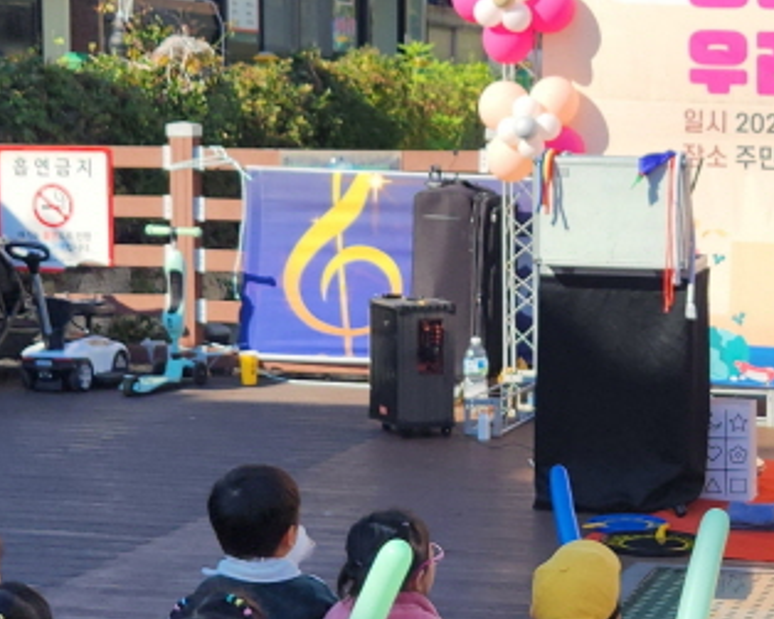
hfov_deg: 20.1
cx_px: 510
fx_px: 2176
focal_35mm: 95
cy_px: 376
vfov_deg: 16.2
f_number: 1.8
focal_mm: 5.4
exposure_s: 1/1262
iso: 20
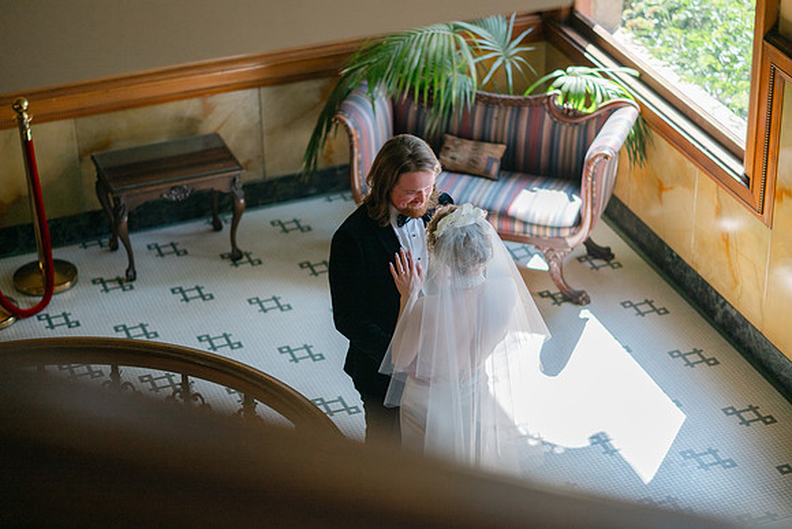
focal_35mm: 85
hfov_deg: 23.9
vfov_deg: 16.1
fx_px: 1870
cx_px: 396
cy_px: 264
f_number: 1.8
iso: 400
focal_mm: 85
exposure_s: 1/1000
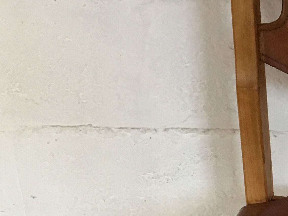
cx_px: 409
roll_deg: +0.2
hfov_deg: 17.3
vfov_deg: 13.8
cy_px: 267
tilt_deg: -23.4
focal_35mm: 104
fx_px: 865
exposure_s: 1/33
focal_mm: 4.15
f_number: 2.2
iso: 100
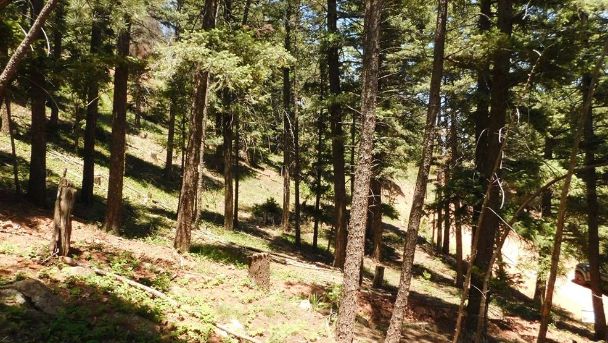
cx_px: 302
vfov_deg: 44.4
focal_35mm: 26
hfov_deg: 71.9
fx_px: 419
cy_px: 178
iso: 800
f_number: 6
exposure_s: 1/800
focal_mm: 4
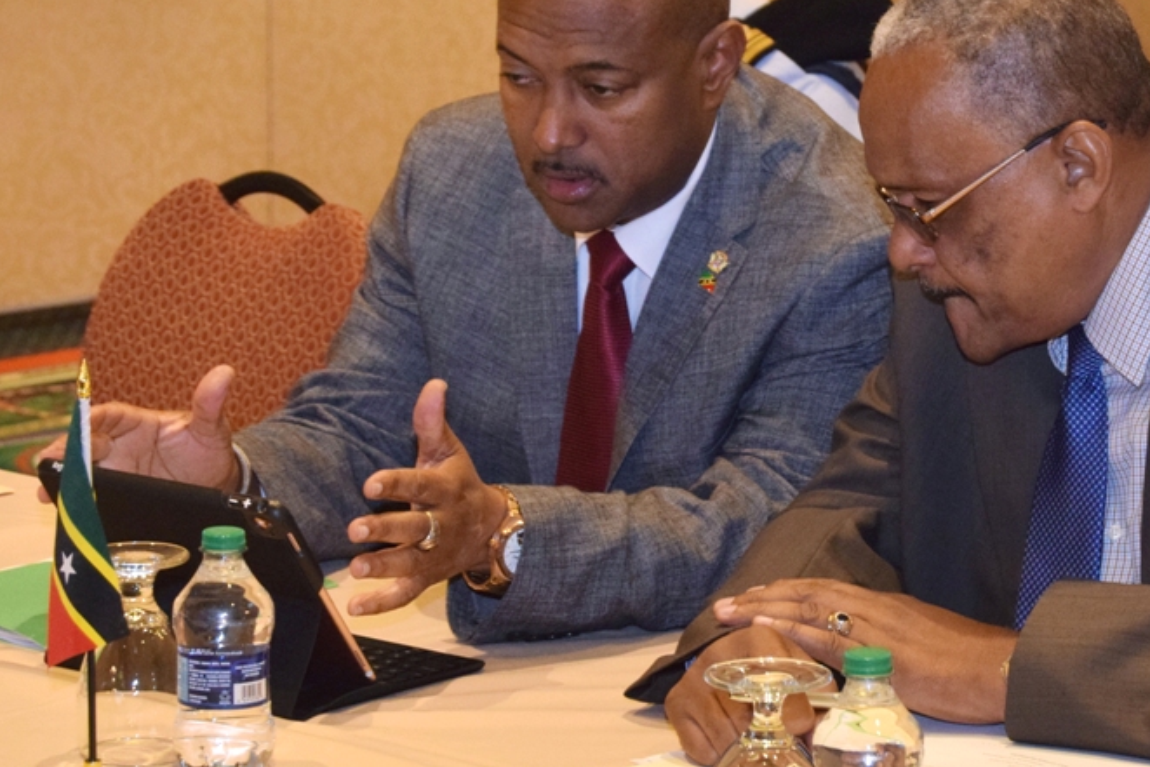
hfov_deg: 16.0
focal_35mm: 128
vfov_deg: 10.7
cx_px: 793
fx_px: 4082
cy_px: 239
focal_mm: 55
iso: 1600
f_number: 5.6
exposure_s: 1/60
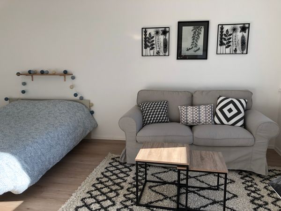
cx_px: 140
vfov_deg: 49.7
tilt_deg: -10.5
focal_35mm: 28
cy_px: 106
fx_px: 227
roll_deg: +0.8
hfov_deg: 63.4
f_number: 1.8
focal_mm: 3.99
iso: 20
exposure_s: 1/246
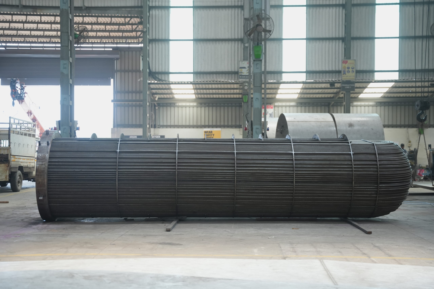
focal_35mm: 54
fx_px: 655
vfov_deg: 24.9
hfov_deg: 36.7
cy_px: 144
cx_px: 217
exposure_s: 1/640
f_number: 2.8
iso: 1250
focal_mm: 54.3
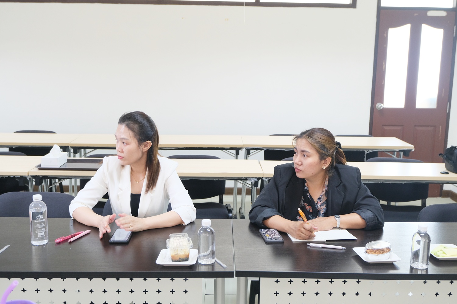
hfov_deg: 48.5
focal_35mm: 40
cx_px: 228
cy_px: 152
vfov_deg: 33.4
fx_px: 508
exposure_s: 1/30
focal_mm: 26.4
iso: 1250
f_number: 4.4
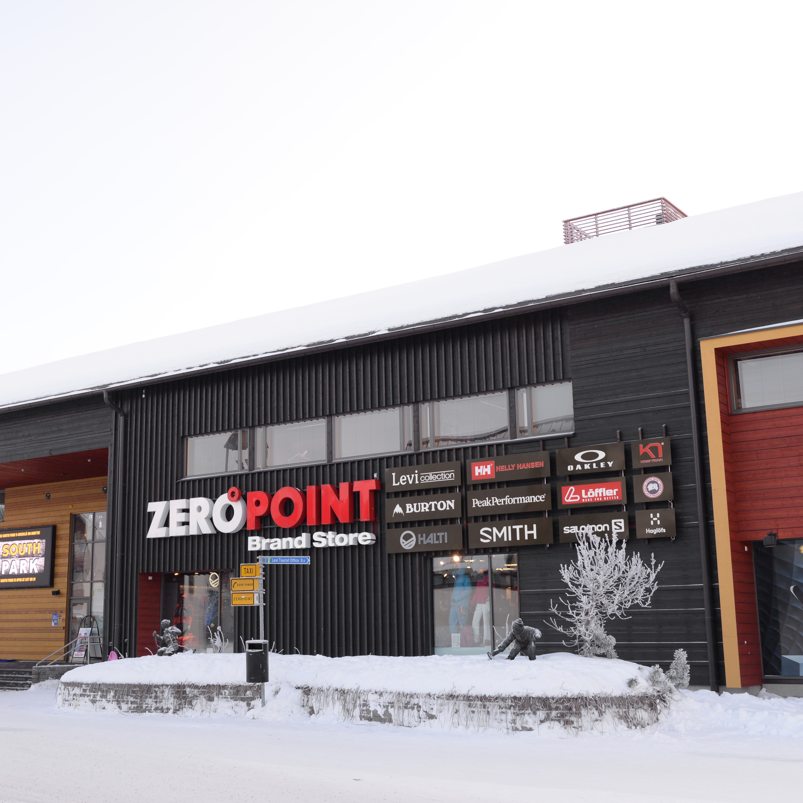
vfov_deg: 40.0
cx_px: 322
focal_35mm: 42
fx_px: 1102
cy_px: 408
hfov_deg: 39.9
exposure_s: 1/200
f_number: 7.1
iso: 320
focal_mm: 32
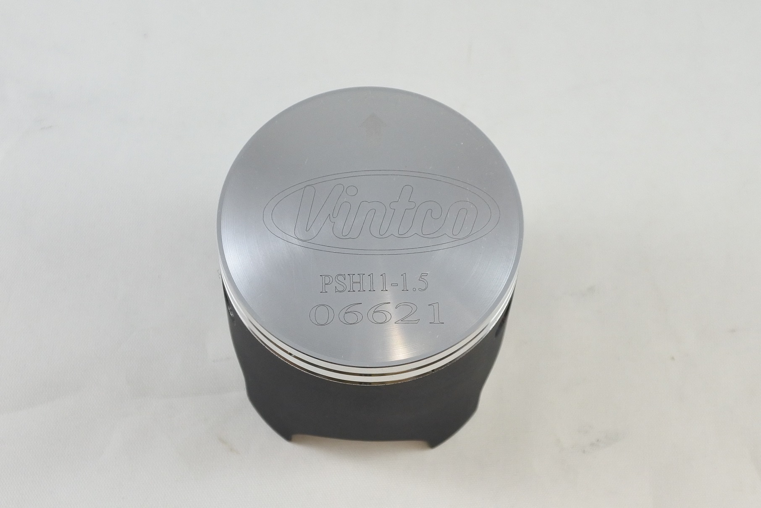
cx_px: 380
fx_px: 951
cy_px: 254
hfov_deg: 43.6
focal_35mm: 45
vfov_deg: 29.9
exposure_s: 1/125
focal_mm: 16.8
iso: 450
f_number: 4.5
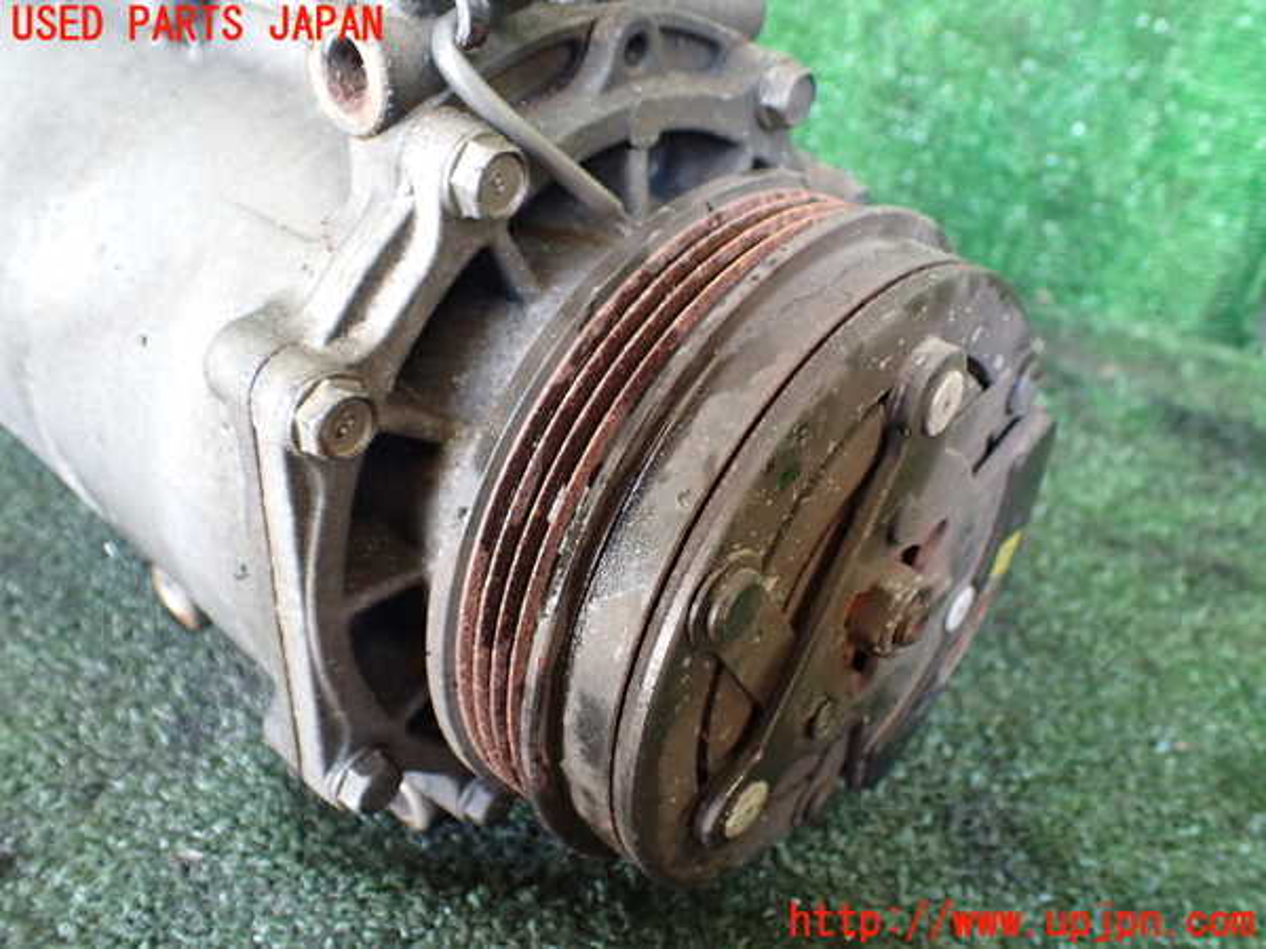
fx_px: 1097
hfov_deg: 60.0
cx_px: 633
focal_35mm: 30
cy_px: 474
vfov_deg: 46.8
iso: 800
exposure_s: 1/60
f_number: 2.3
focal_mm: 5.4
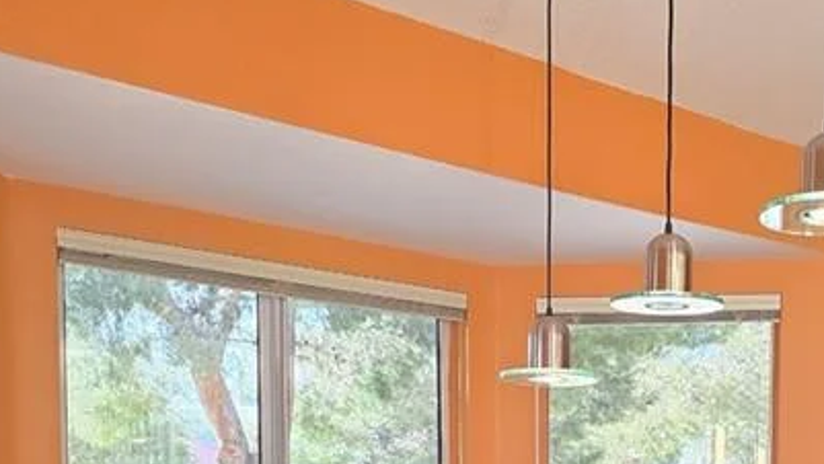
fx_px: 1093
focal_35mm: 50
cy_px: 563
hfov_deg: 40.4
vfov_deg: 22.1
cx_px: 594
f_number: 1.7
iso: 250
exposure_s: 1/120
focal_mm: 6.3
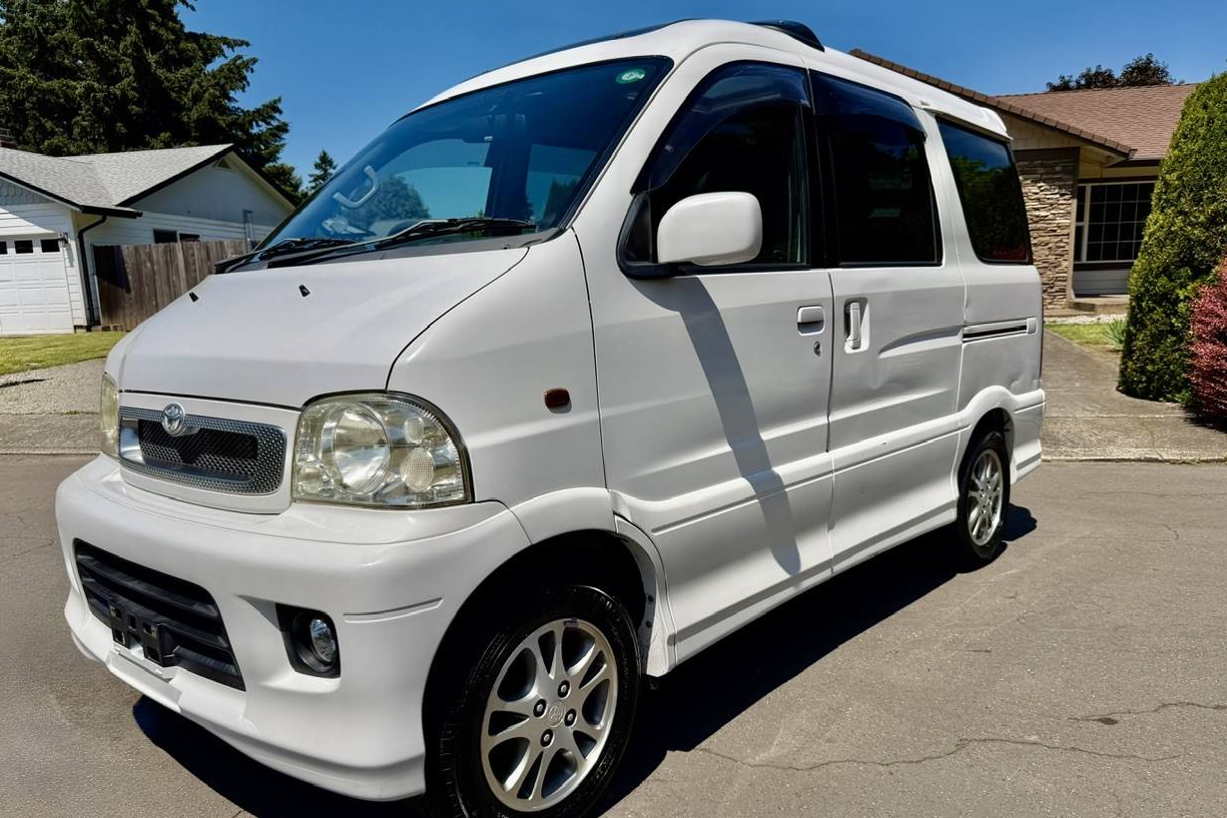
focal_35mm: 26
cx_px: 621
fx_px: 886
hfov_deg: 69.4
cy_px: 466
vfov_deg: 49.4
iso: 80
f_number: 1.78
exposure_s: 1/10309
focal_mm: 6.76
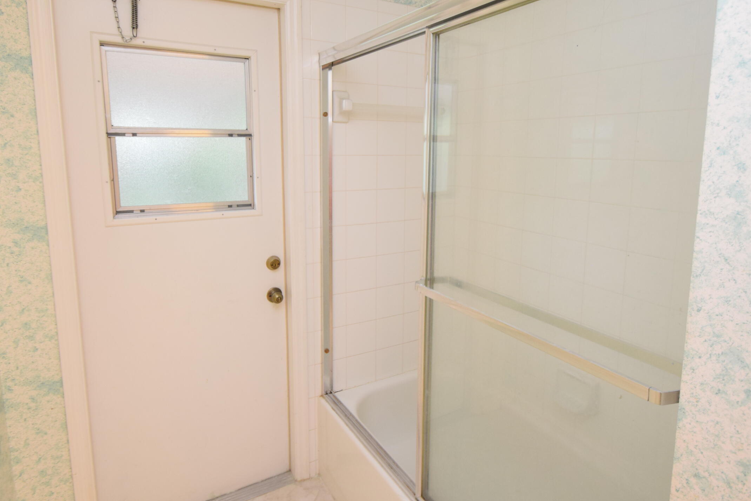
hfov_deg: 81.2
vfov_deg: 58.9
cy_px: 196
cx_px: 391
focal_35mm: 21
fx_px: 438
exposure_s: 1/80
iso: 800
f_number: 4.5
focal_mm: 10
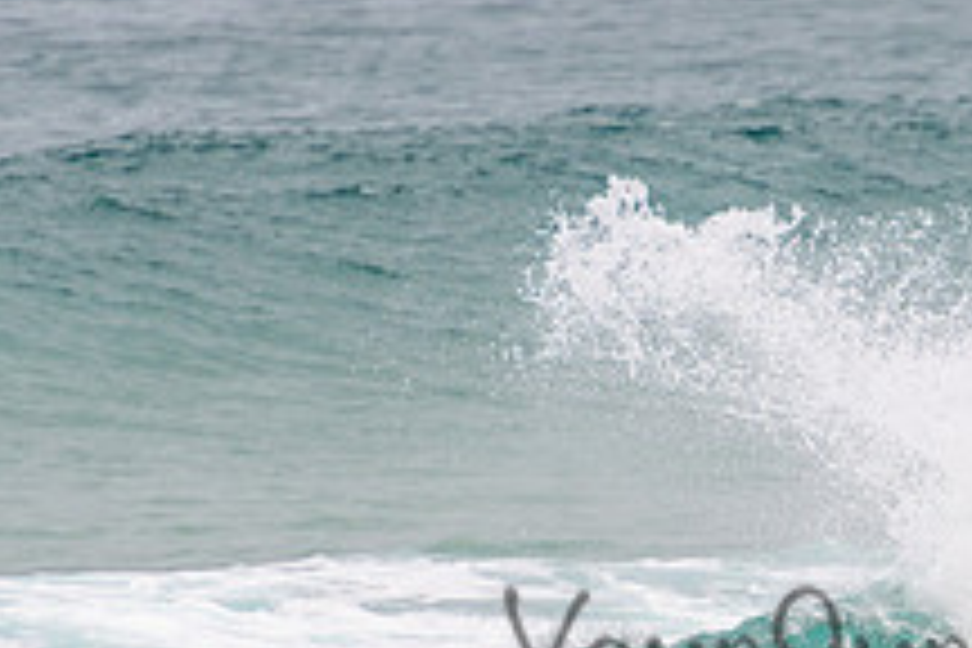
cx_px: 927
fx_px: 39903
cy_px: 555
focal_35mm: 1478
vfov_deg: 0.9
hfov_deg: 1.4
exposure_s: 1/2000
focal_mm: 400
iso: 160
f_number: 5.6
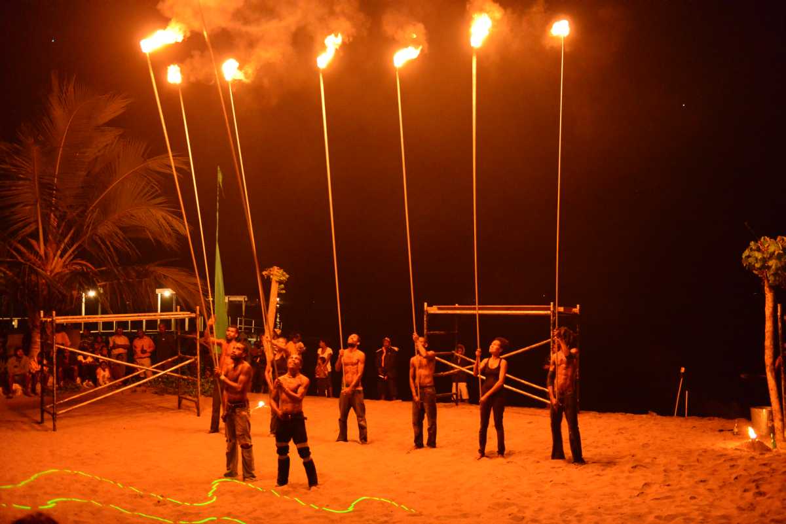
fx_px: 961
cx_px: 393
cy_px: 262
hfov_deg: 44.5
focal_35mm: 44
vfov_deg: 30.5
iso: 6400
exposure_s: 1/20
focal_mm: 44
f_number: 2.8
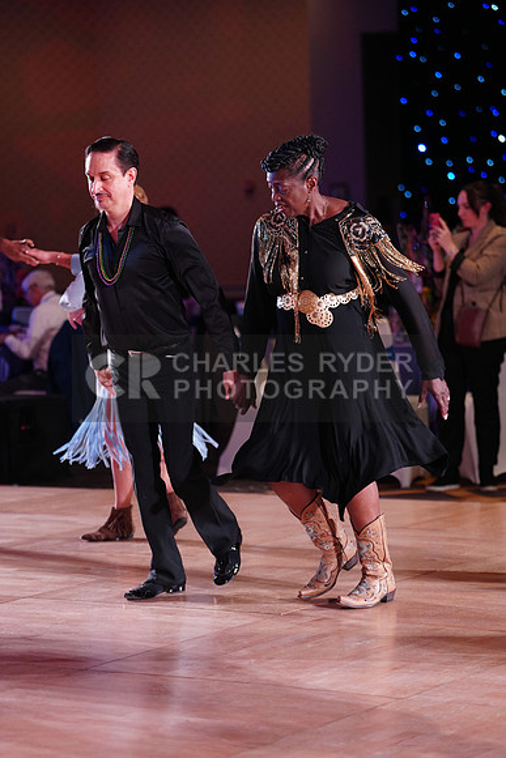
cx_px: 253
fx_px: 2339
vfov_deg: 18.4
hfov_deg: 12.3
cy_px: 379
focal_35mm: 111
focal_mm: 111
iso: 2000
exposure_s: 1/400
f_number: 2.8
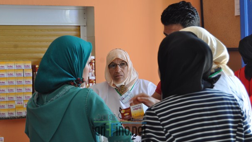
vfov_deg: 13.4
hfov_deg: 23.5
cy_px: 59
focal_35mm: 91
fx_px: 605
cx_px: 120
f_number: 5.6
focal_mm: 55
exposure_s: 1/80
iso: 400
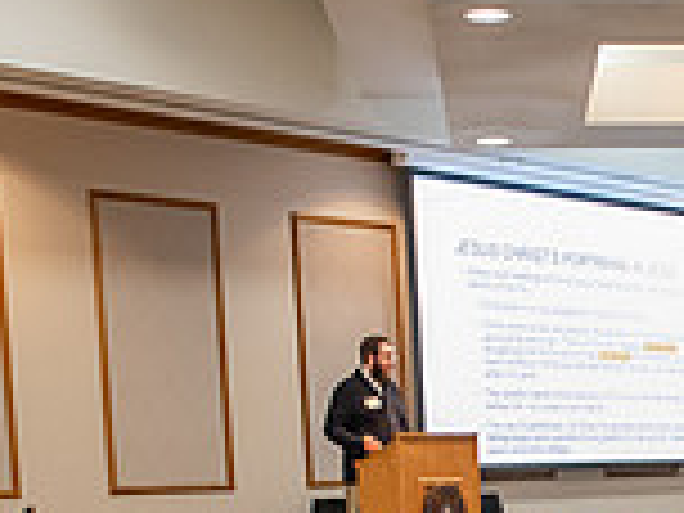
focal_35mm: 88
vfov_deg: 16.0
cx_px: 788
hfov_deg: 21.0
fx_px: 1739
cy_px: 659
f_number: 3.2
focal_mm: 24
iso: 2000
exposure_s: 1/160
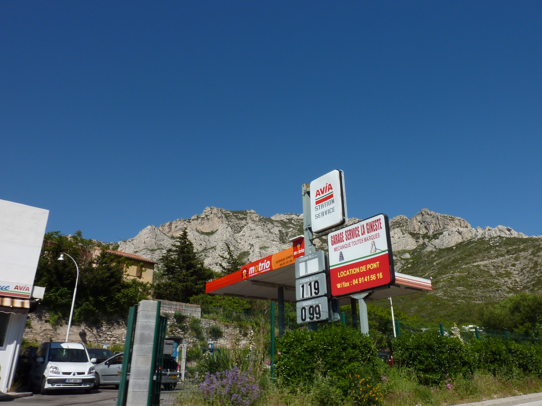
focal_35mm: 25
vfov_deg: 54.9
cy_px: 203
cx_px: 271
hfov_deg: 69.4
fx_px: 391
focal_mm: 4.1
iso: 80
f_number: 5.6
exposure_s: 1/500
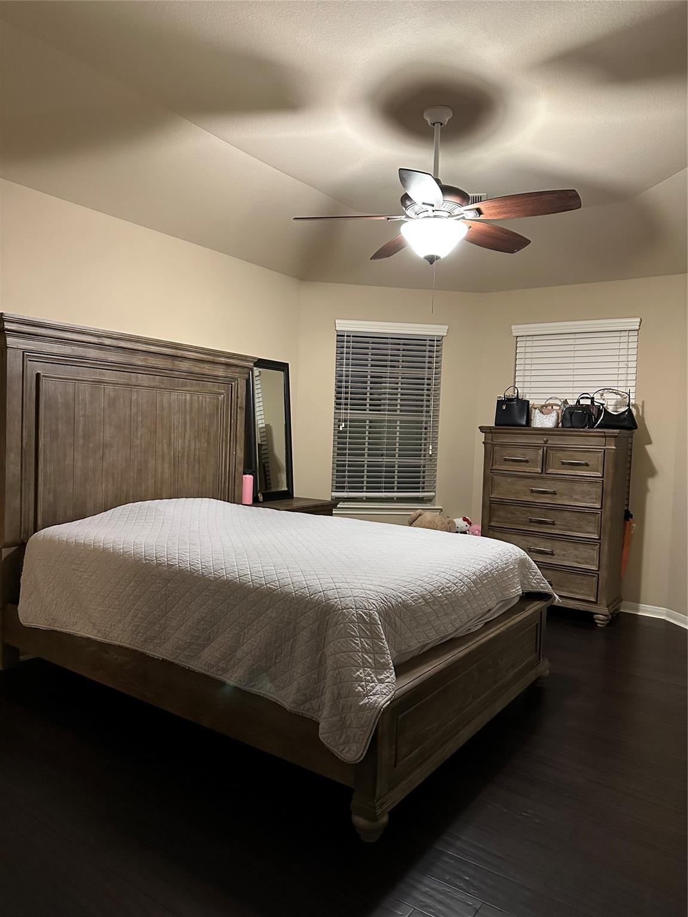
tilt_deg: -2.3
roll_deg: -2.1
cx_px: 344
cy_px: 458
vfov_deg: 71.6
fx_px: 636
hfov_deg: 56.8
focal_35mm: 24
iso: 640
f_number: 1.78
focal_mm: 6.86
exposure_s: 1/40
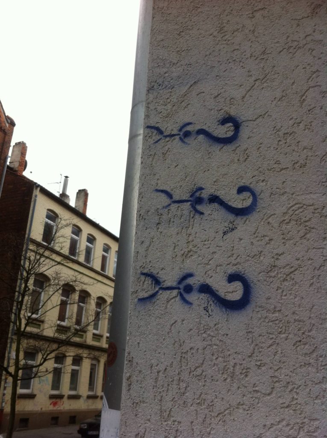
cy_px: 219
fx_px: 442
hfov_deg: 40.6
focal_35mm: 35
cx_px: 164
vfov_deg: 52.7
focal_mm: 3.85
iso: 80
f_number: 2.8
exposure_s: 1/120
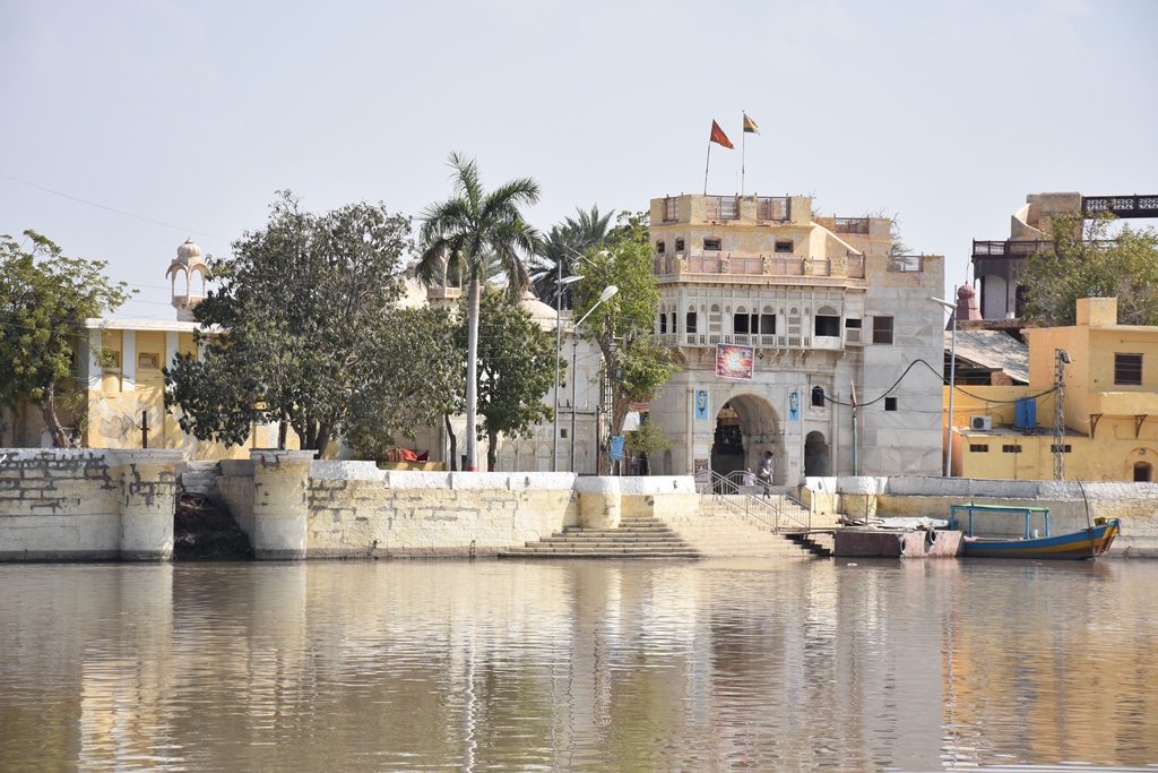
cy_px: 386
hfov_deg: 16.1
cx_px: 579
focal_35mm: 128
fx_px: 4102
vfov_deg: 10.8
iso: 180
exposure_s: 1/500
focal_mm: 85
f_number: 8
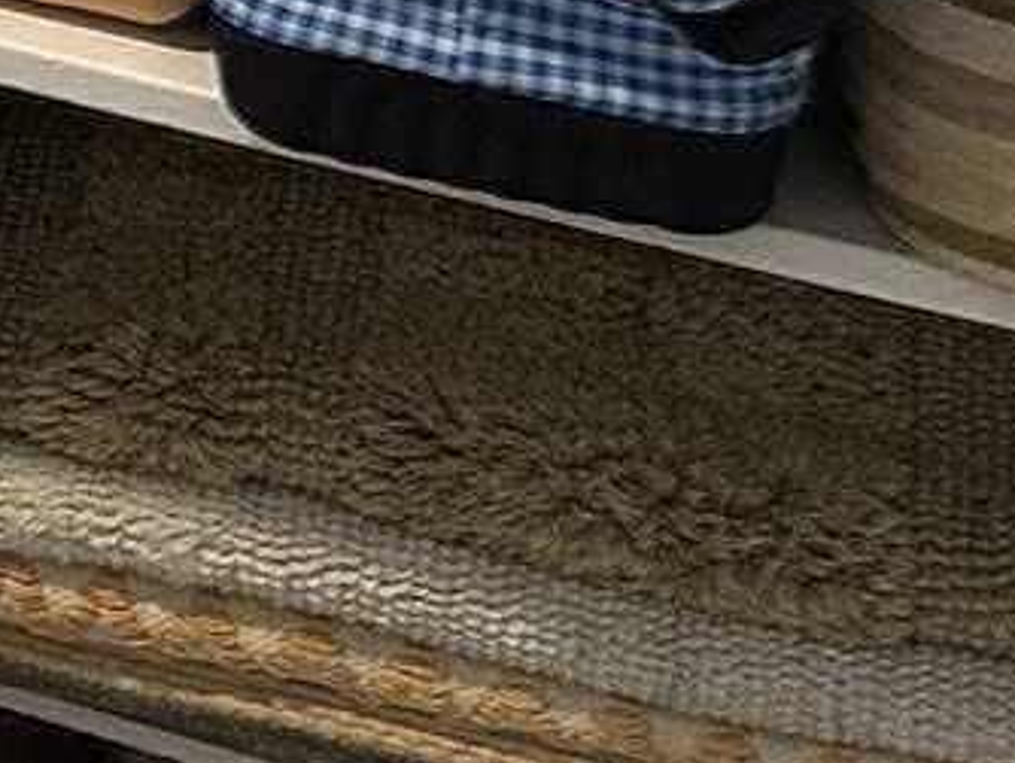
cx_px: -1030
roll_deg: -2.5
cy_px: -1502
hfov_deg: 11.9
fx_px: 4313
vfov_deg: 8.5
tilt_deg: -6.6
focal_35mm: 147
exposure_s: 1/60
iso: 200
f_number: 1.78
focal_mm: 6.86
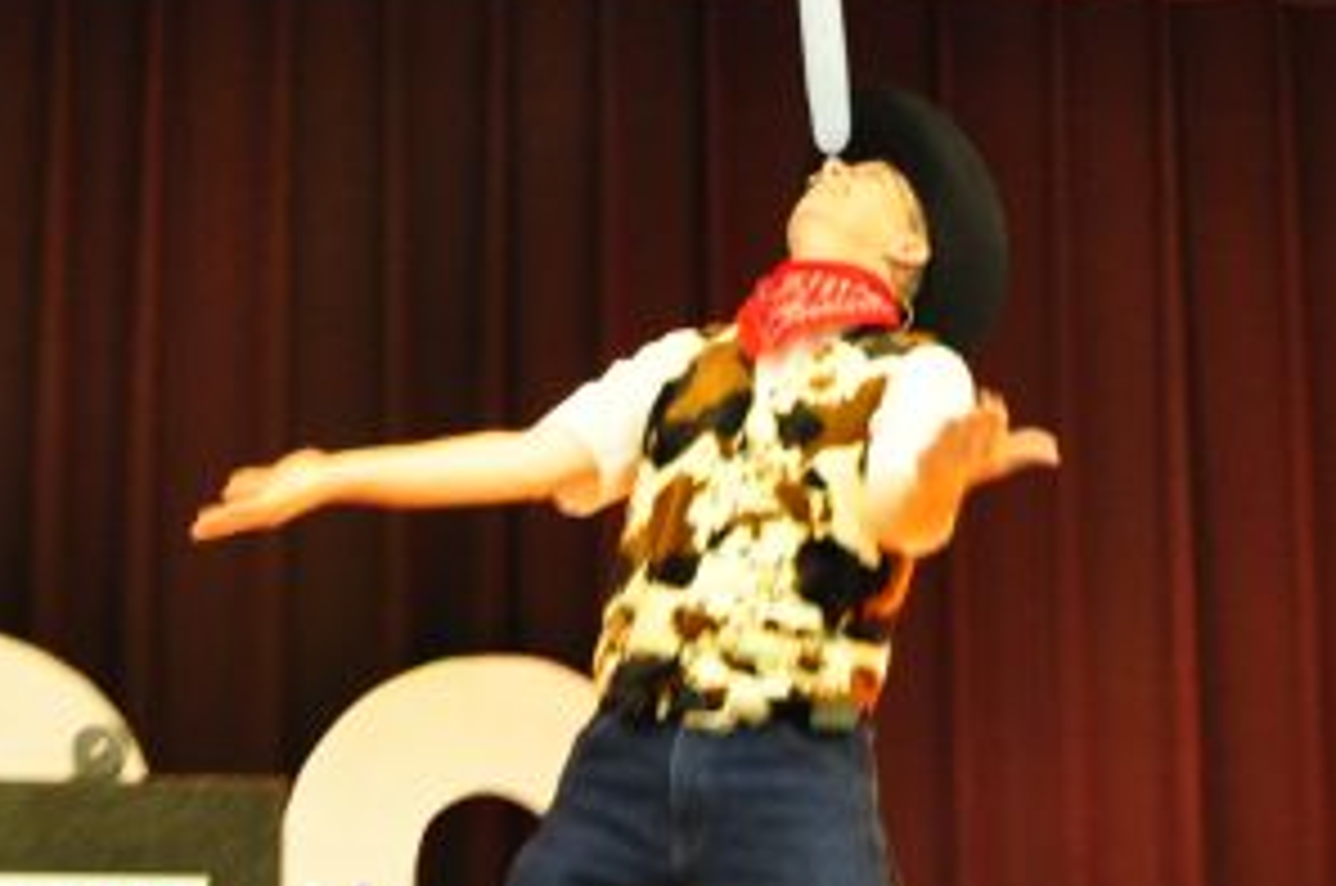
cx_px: 594
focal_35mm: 105
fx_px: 3890
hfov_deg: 19.5
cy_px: 205
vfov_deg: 12.9
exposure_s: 1/15
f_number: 4.5
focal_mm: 26
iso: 1000
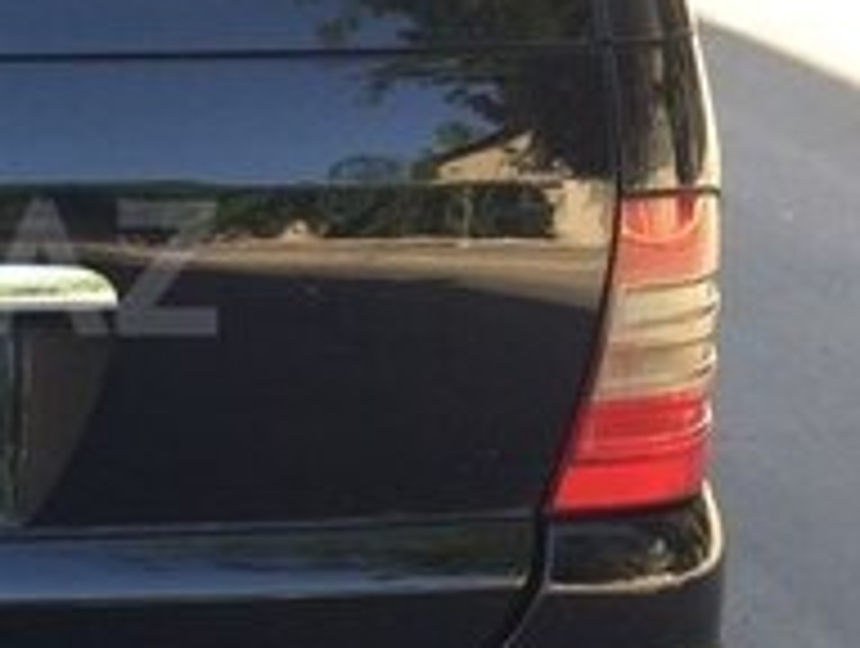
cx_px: -243
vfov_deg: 14.8
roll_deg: +1.5
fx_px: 2489
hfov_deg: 18.3
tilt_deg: -16.1
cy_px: 268
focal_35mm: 100
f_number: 2.2
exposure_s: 1/166
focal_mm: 4.15
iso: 32
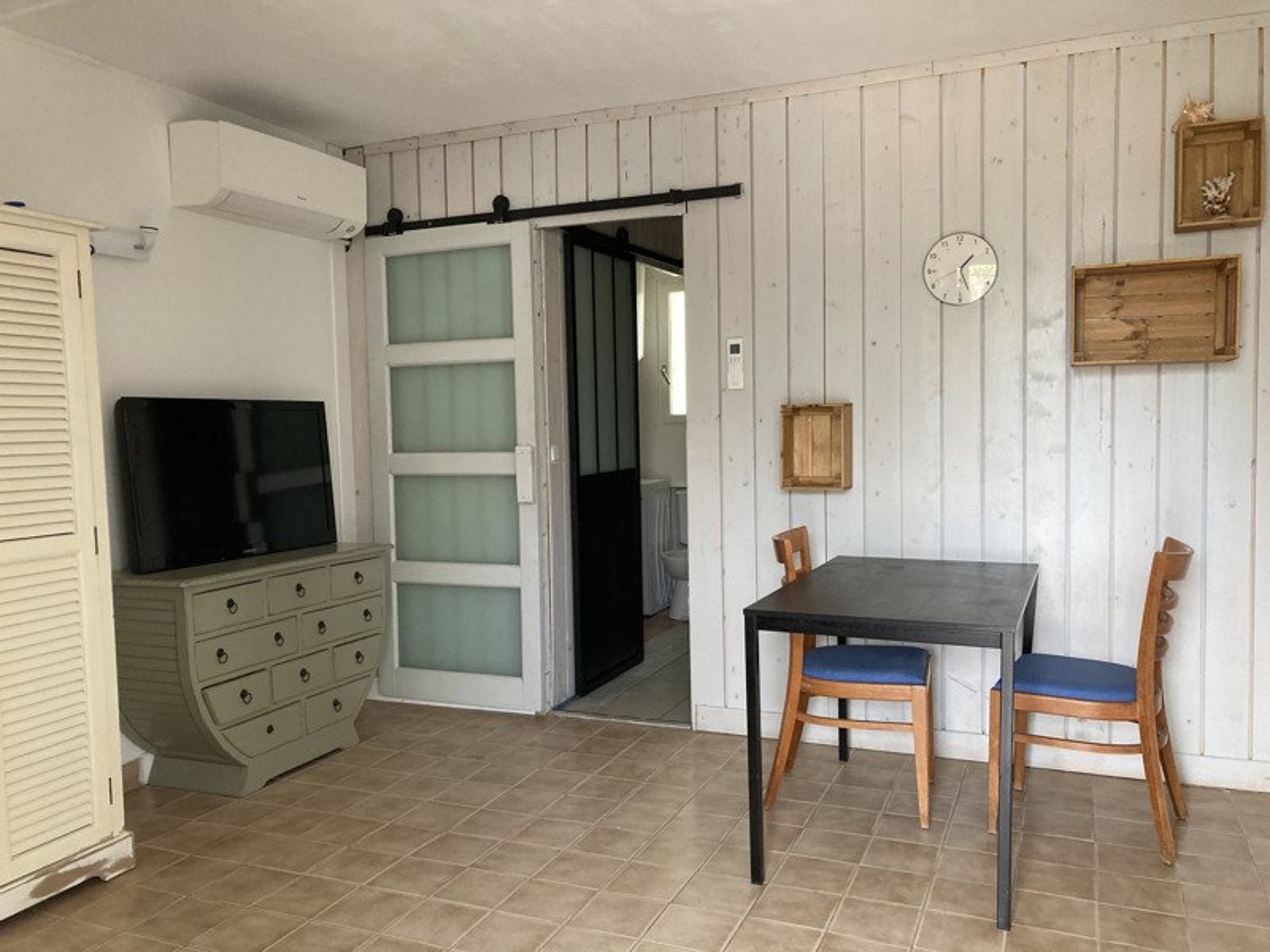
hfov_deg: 63.4
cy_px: 476
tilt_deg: -2.1
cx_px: 635
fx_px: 1027
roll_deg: +0.6
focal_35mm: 28
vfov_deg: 49.7
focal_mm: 3.99
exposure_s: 1/60
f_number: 1.8
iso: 200
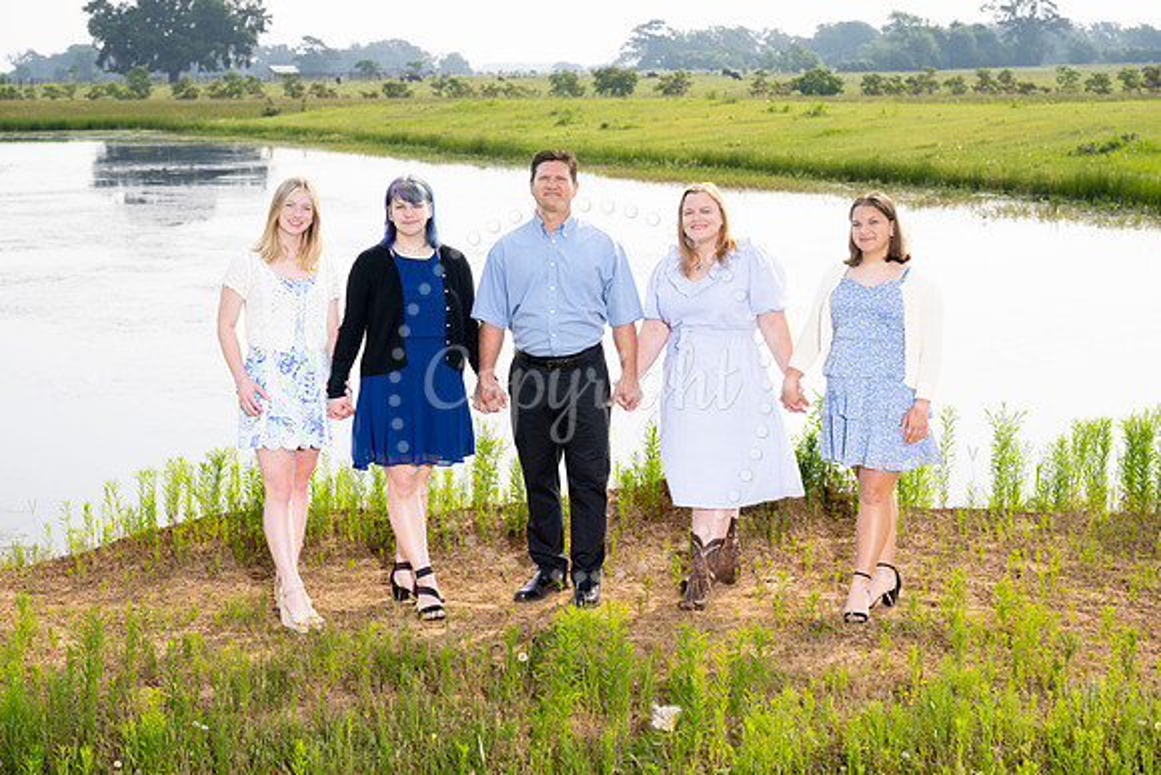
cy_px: 388
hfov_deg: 25.1
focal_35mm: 81
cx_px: 580
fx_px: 2613
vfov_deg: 16.9
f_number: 7.1
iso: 320
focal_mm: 81
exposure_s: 1/200
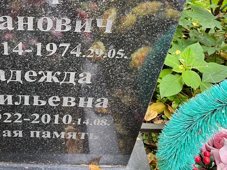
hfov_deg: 35.9
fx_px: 335
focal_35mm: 51
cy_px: 39
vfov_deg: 28.1
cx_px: 37
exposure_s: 1/60
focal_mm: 4.25
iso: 160
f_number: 1.8
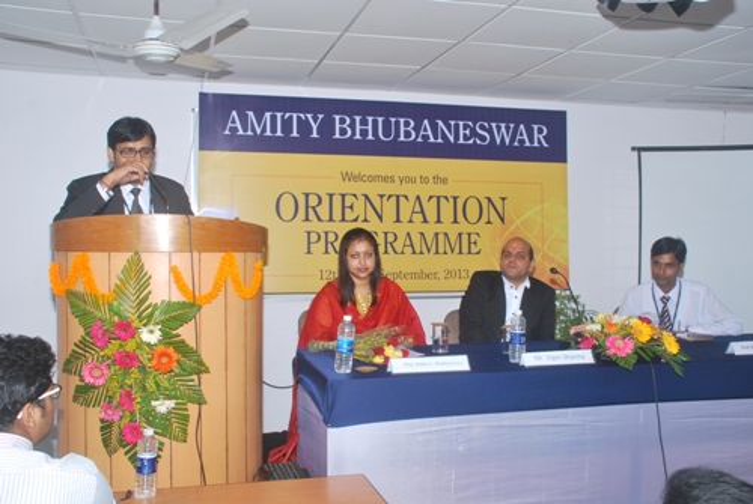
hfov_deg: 51.2
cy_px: 252
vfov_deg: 35.6
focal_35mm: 38
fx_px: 786
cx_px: 376
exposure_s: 1/80
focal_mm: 25
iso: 400
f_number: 9
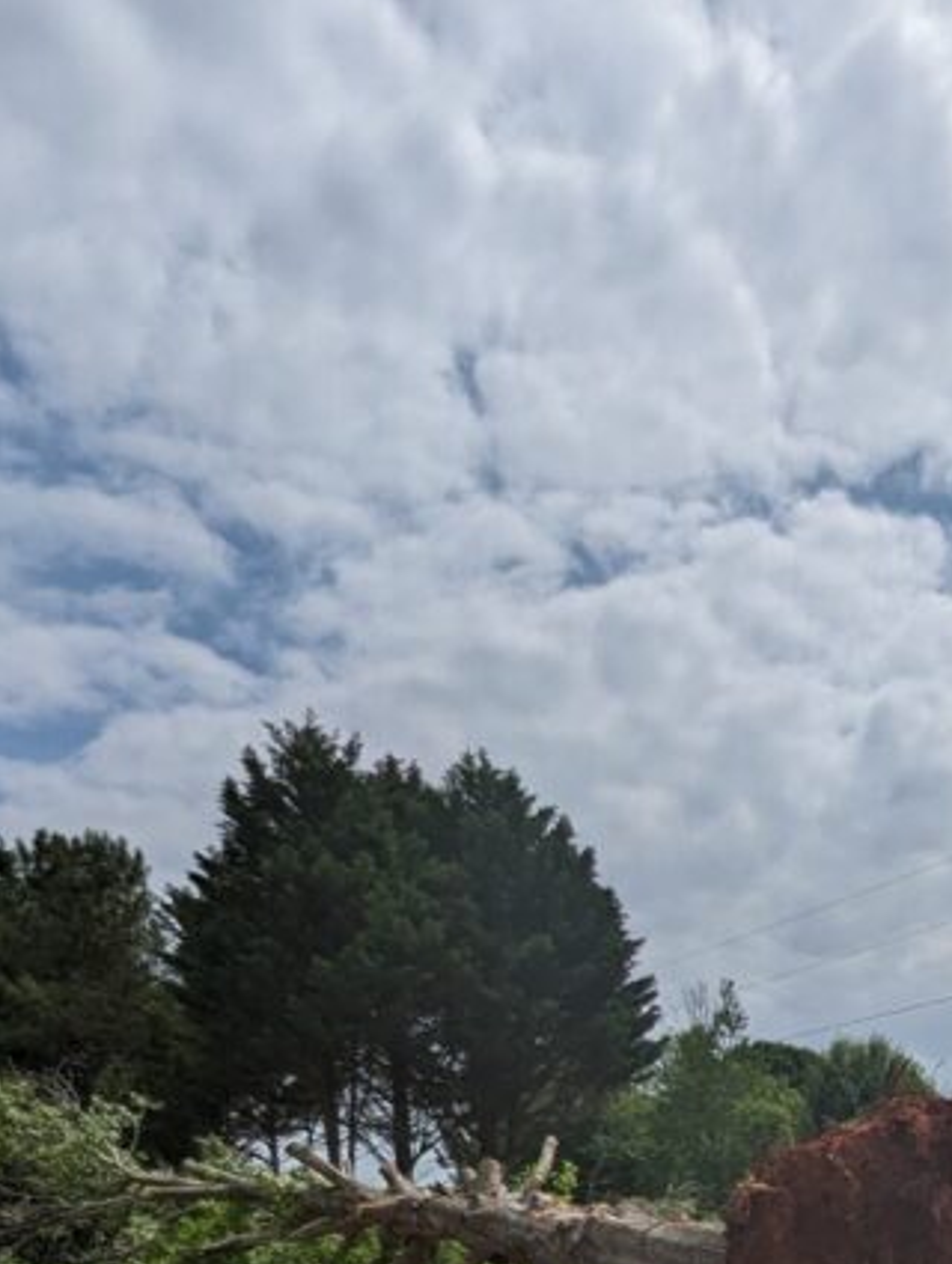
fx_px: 1207
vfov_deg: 44.4
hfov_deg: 38.1
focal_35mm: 33
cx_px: 959
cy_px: 1338
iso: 47
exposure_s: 1/5814
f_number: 2.2
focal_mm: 1.95
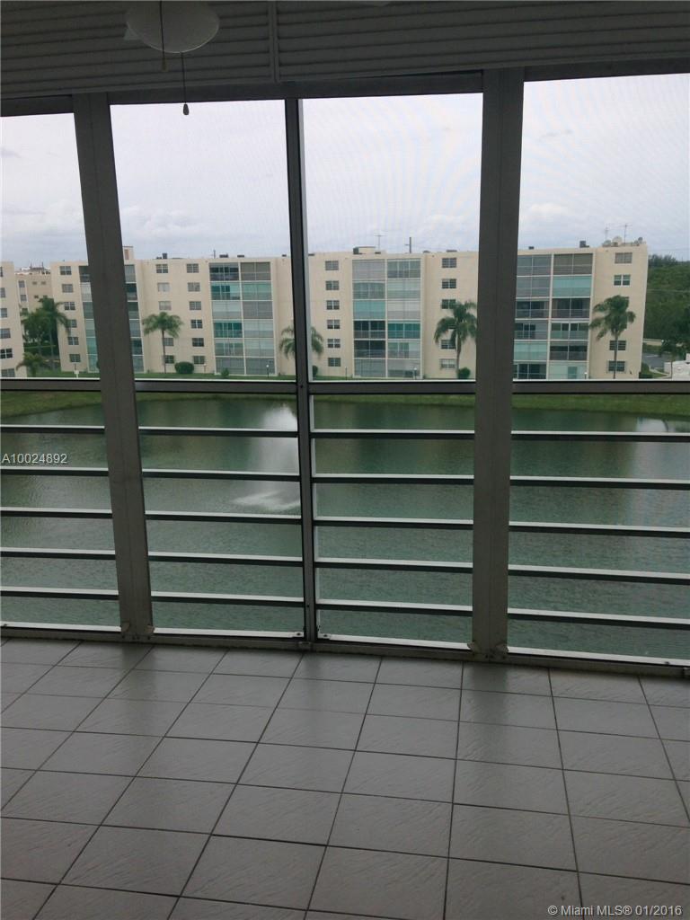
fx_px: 877
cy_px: 460
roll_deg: +0.2
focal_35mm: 33
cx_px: 345
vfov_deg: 55.4
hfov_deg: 42.9
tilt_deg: -11.0
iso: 50
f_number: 2.4
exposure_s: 1/968
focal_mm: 4.12
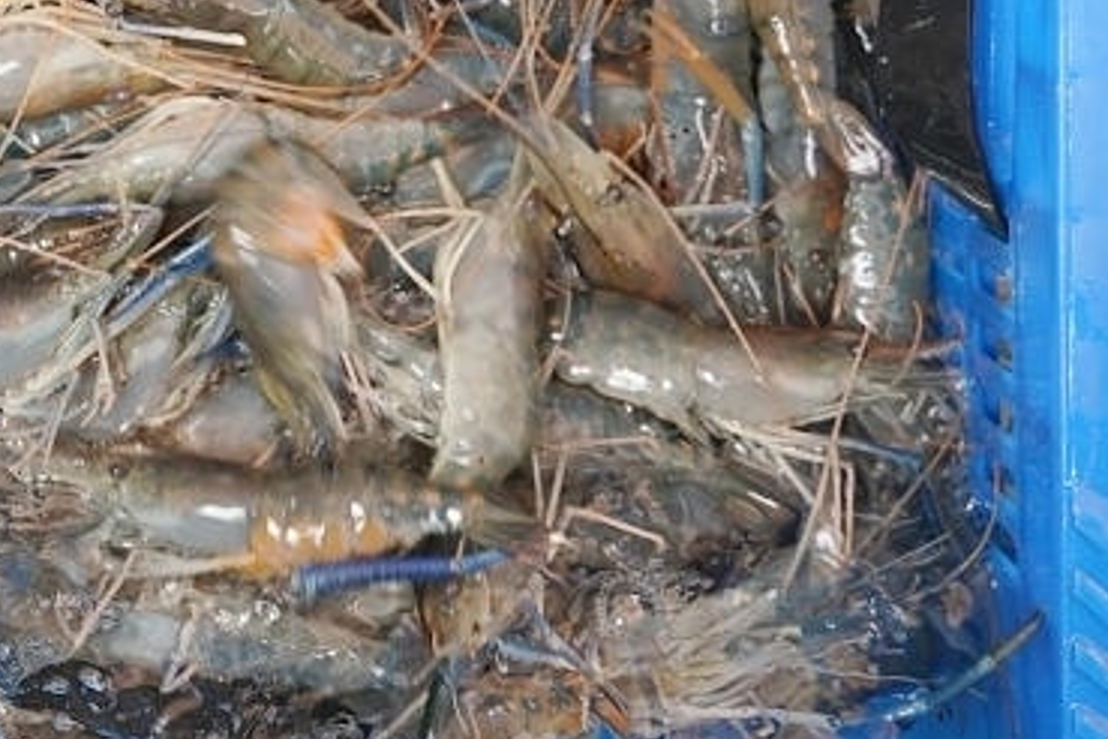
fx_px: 2801
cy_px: 324
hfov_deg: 21.1
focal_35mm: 91
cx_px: -165
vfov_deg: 15.0
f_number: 4
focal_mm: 28
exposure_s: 1/160
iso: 500
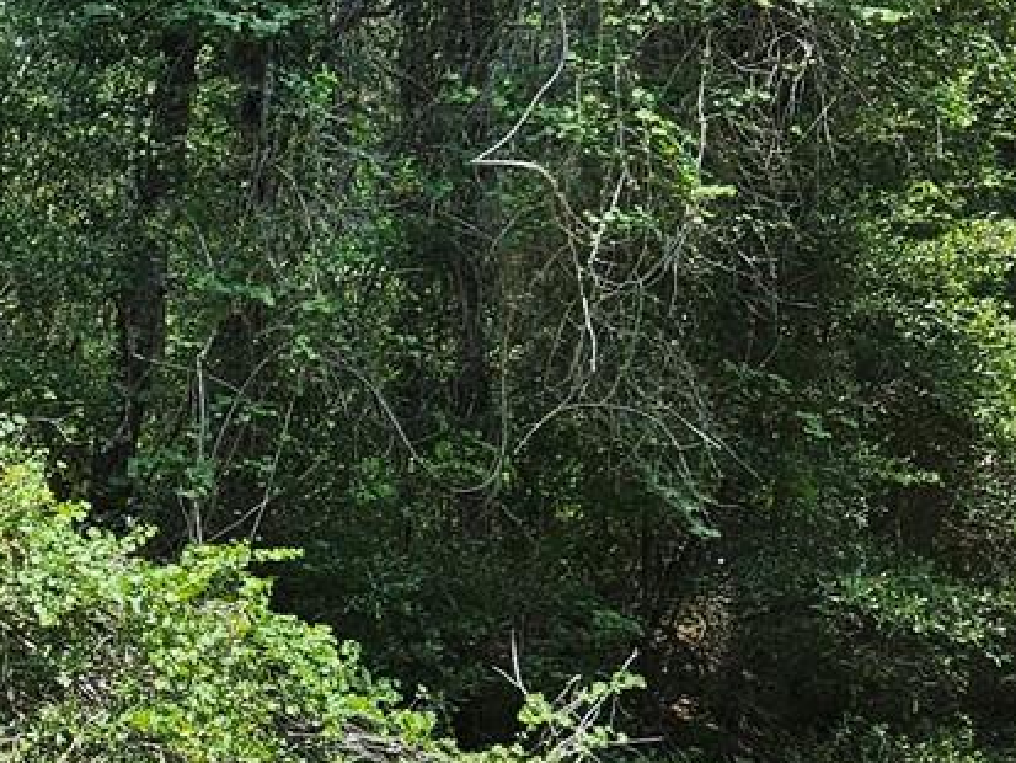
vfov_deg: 16.6
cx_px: -207
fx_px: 2613
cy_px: 399
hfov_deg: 20.6
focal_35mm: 89
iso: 25
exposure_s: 1/621
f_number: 1.8
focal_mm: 5.4
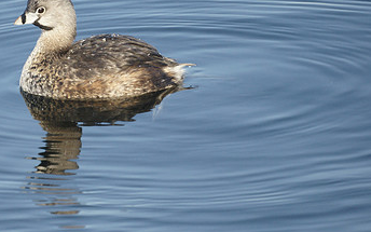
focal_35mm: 1290
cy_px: 76
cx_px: 78
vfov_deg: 1.0
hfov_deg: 1.6
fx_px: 13043
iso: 400
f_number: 8
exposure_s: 1/320
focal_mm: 500
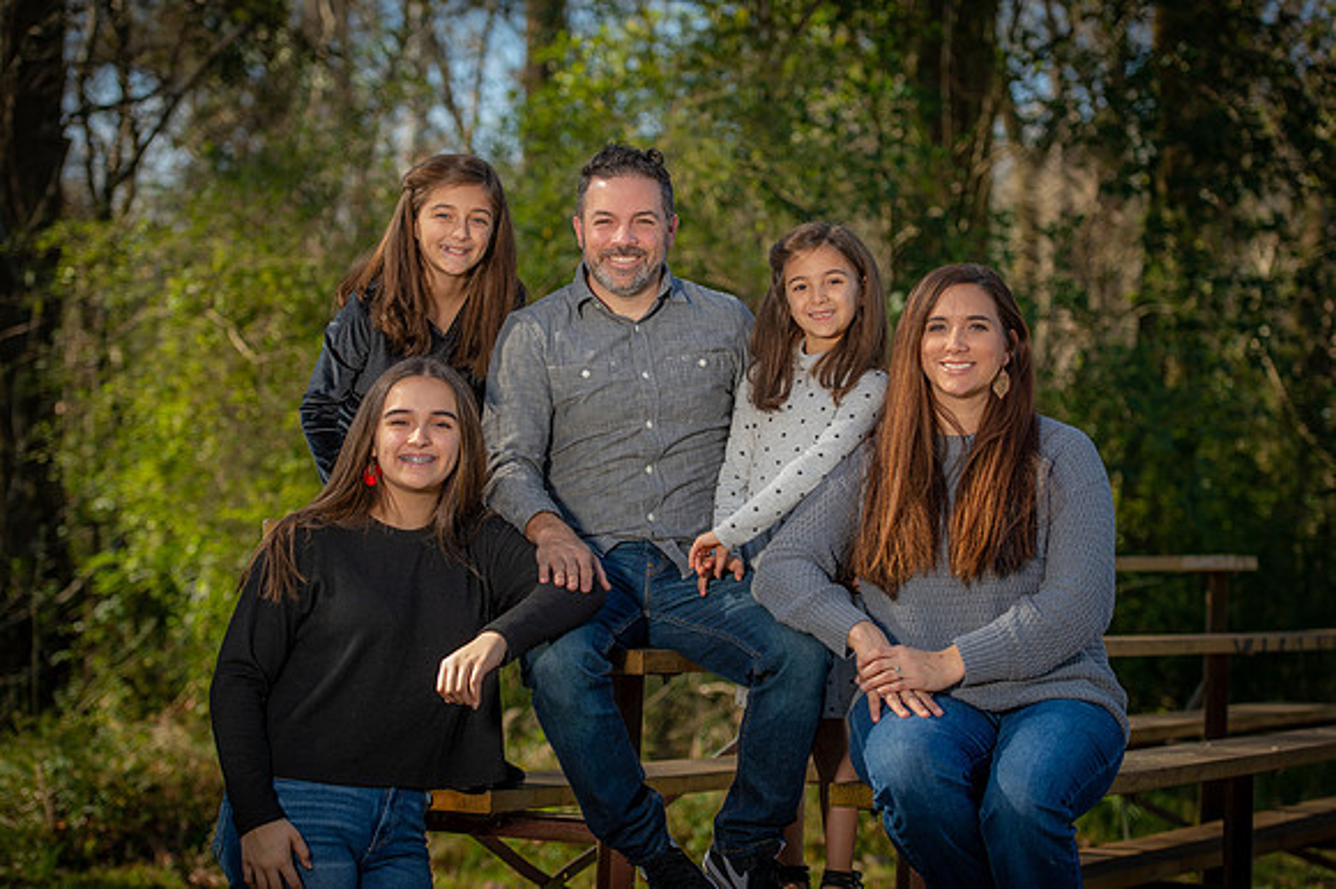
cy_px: 444
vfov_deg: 15.9
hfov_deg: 23.7
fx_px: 3190
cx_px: 668
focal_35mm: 86
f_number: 3.5
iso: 50
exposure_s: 1/250
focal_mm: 86
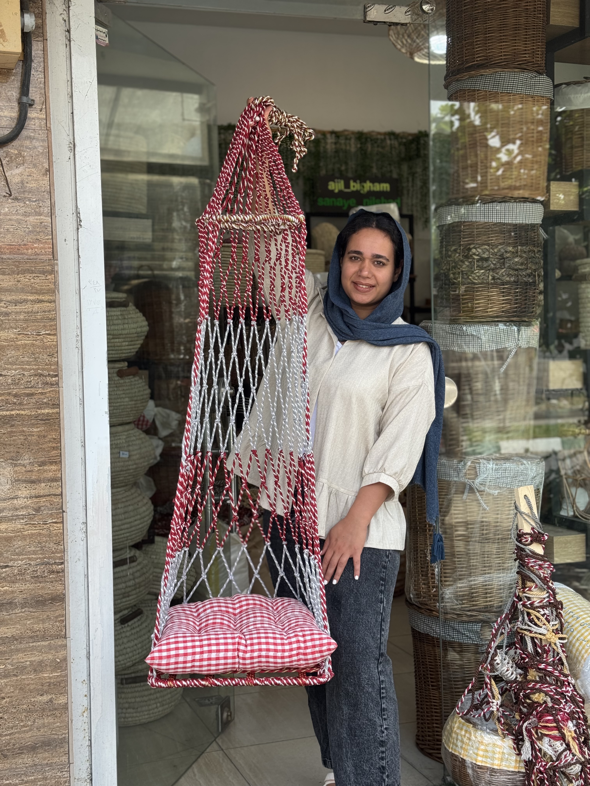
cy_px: 393
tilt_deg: -2.0
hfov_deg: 30.3
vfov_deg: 39.7
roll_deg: +1.3
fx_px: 1091
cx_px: 295
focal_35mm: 48
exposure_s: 1/467
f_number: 1.78
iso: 64
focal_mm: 6.76
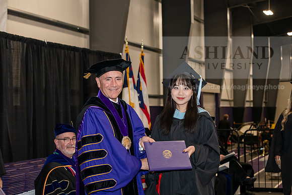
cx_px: 146
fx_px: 568
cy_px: 98
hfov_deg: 28.8
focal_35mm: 70
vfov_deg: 19.5
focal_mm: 70
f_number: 5.6
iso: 2500
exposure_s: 1/200
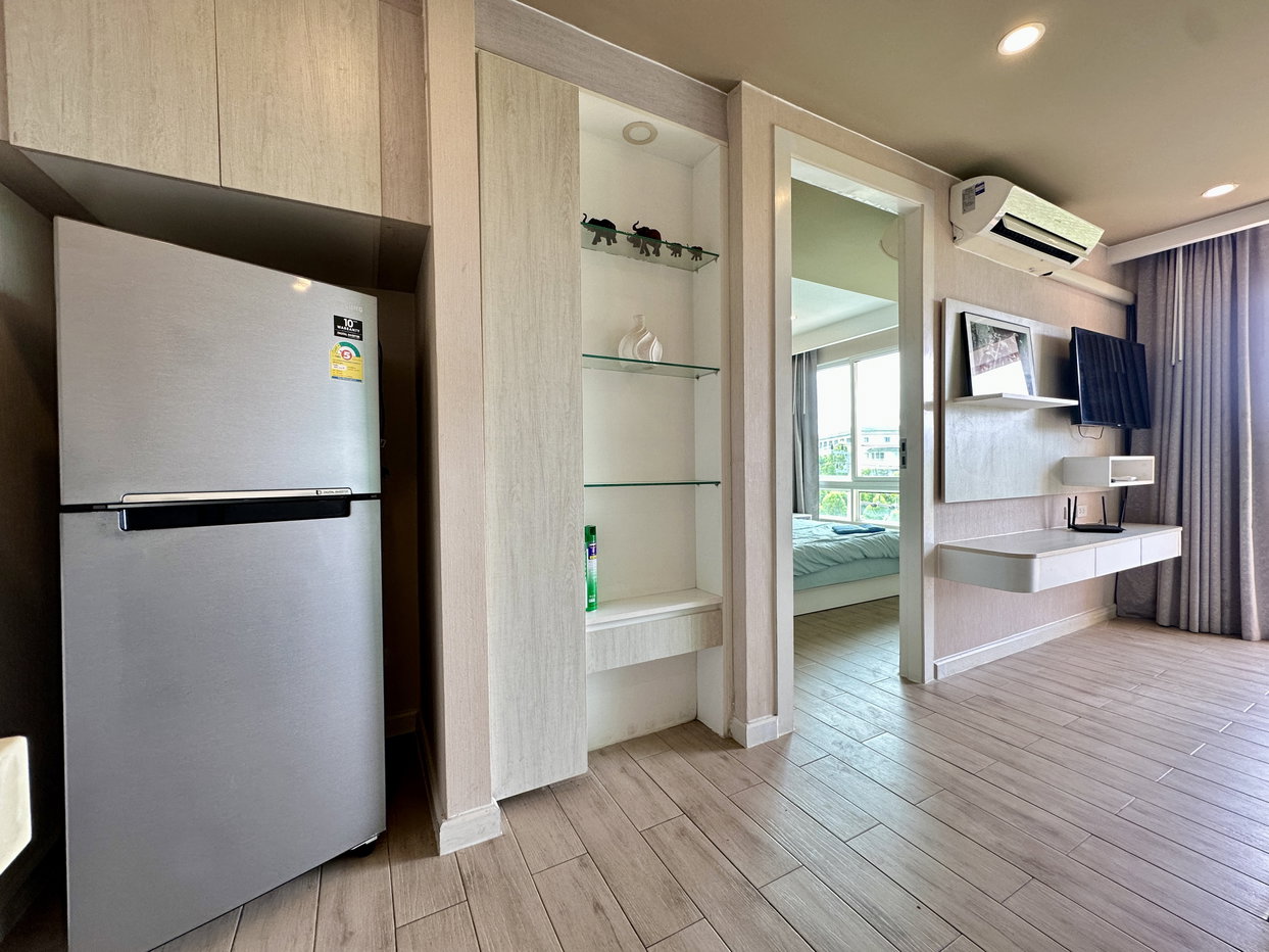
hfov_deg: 102.1
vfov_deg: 85.7
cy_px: 476
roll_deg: +0.5
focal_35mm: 14
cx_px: 634
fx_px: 513
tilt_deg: -1.4
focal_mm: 2.22
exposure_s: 1/100
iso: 125
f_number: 2.2
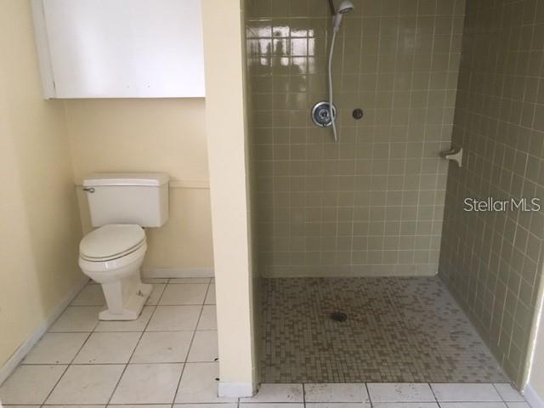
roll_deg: +1.5
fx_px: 456
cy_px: 204
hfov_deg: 61.7
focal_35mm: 29
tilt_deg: -18.3
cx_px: 272
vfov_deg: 48.2
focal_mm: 4.15
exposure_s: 1/17
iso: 200
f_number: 2.2
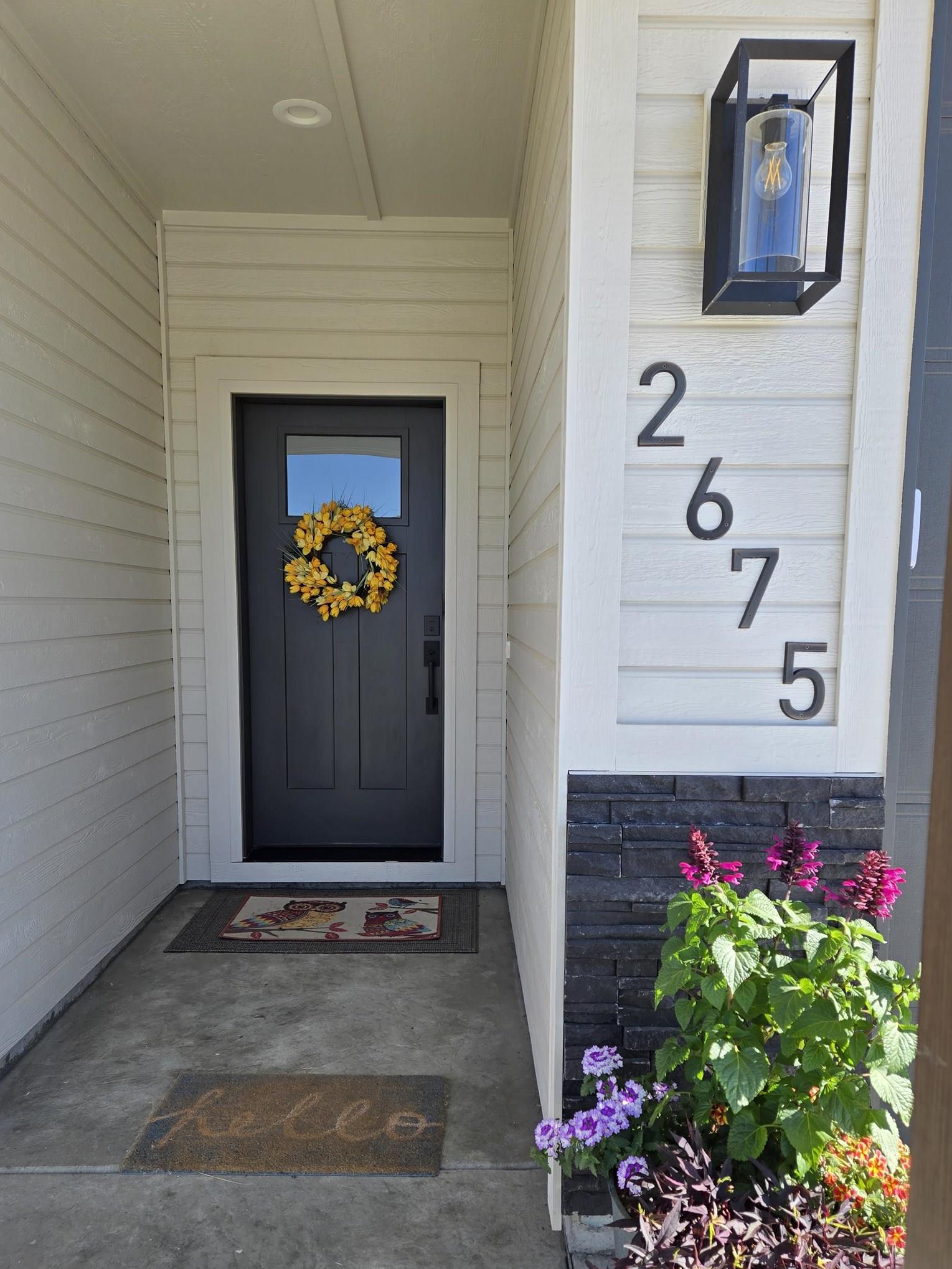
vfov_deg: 67.1
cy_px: 705
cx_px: 473
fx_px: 953
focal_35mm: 26
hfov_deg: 53.1
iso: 25
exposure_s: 1/681
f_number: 1.8
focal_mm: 5.4
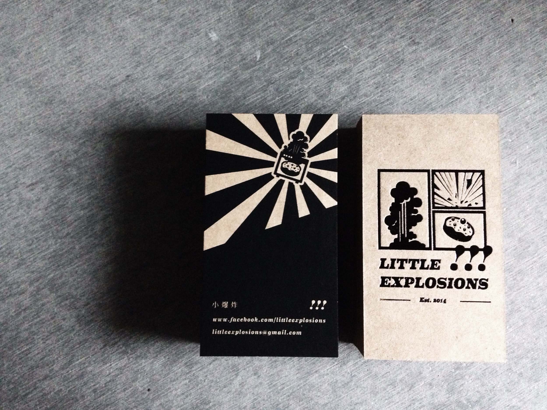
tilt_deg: -83.5
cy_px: 205
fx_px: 521
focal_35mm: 33
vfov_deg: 42.9
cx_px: 274
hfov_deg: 55.4
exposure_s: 1/15
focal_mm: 4.12
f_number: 2.4
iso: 800
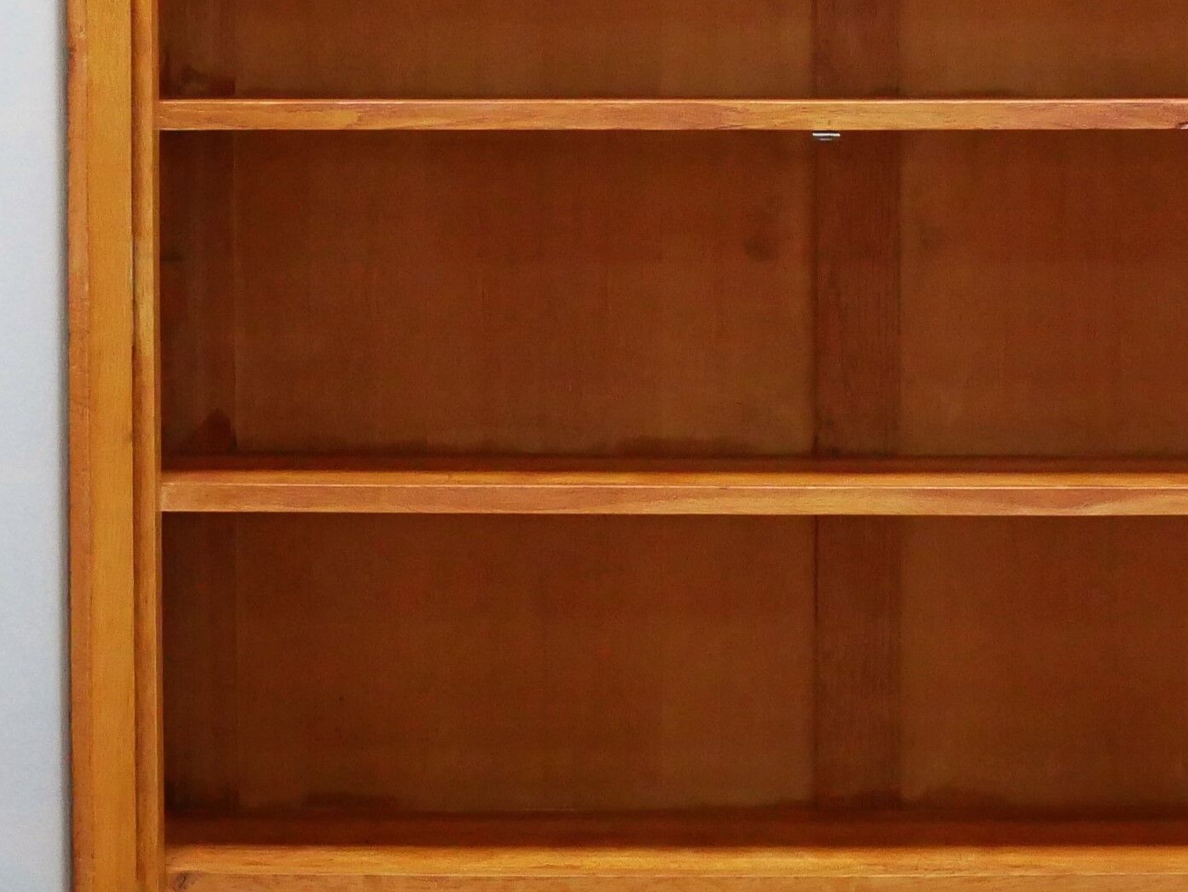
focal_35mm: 131
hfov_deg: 15.0
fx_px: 4498
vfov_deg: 11.3
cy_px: 269
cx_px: 809
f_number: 1.7
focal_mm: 20
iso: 2000
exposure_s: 1/60
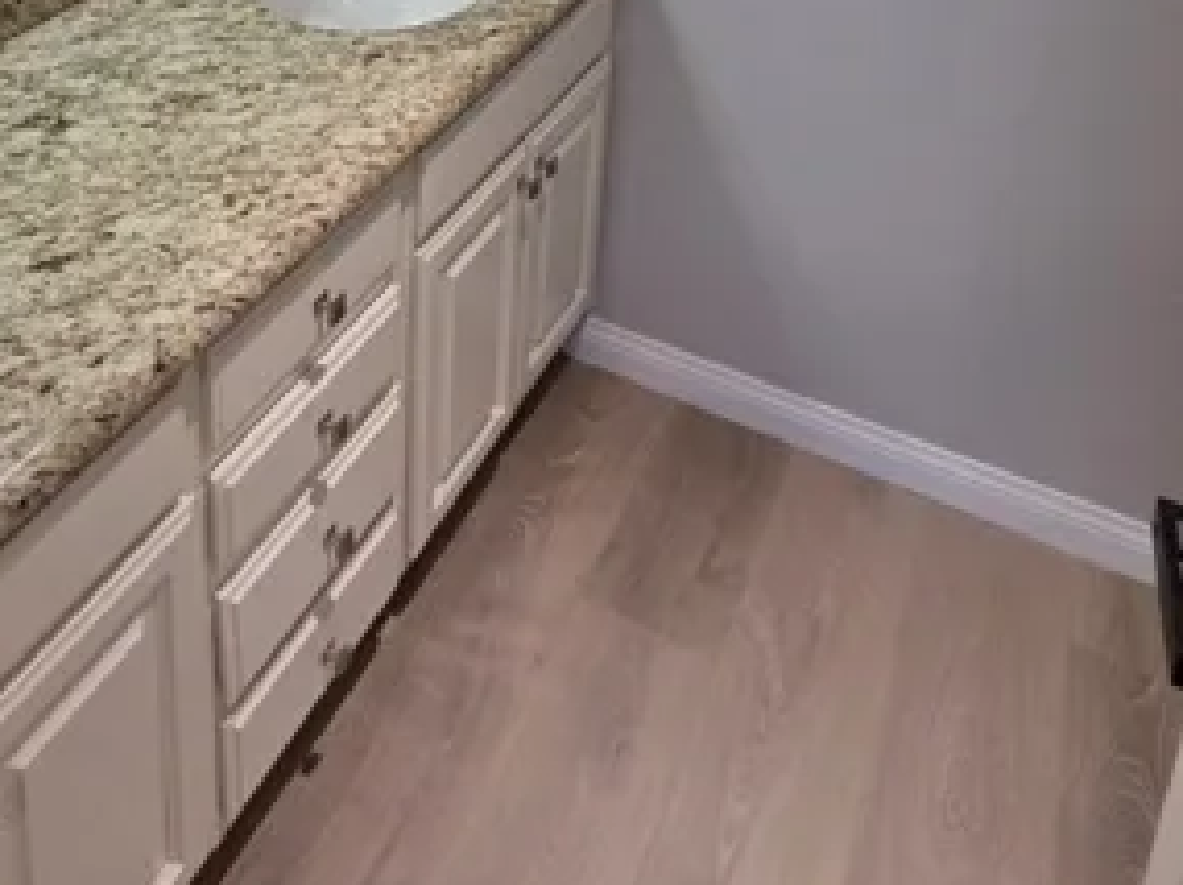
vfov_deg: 33.9
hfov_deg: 51.7
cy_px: -174
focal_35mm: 34
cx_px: 300
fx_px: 1161
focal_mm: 2.2
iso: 80
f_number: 1.9
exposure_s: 1/120
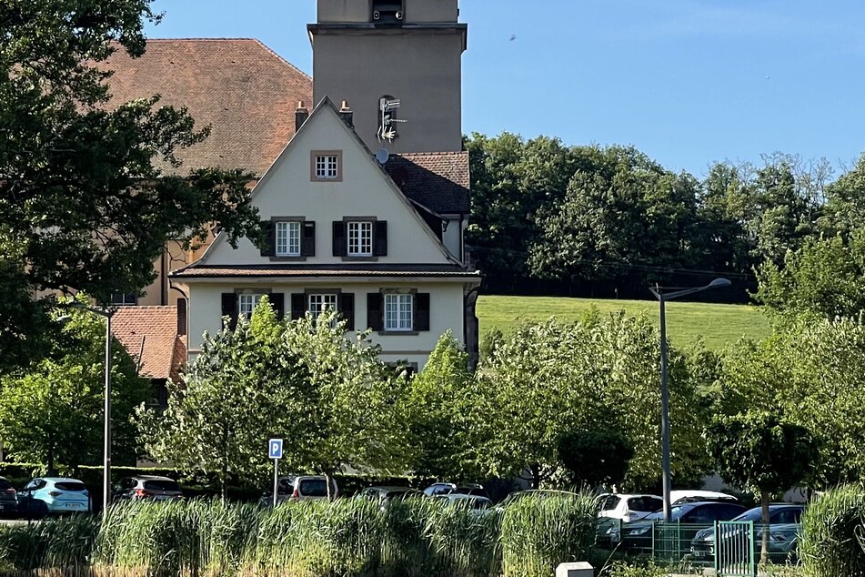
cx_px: 292
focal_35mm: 140
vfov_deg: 9.8
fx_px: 3364
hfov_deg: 14.6
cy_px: 165
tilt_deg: +5.5
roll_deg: -0.1
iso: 20
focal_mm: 7.5
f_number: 2.2
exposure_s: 1/791
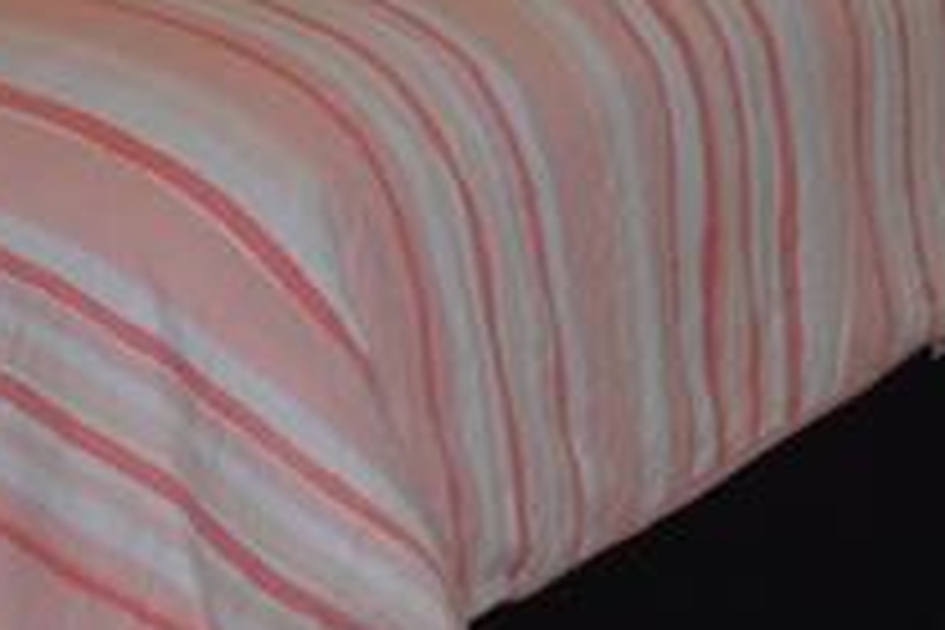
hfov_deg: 14.1
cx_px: 513
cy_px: -882
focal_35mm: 146
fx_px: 3832
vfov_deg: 8.6
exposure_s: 1/100
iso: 400
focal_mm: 20
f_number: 4
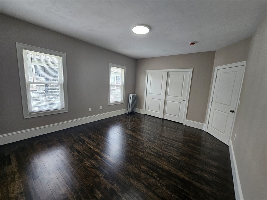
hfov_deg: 106.2
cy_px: 100
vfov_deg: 89.9
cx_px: 134
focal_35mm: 13
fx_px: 100
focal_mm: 2.2
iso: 80
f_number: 2.2
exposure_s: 1/60
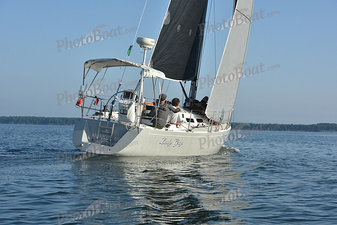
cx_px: 168
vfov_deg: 19.5
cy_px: 112
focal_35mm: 70
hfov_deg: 28.8
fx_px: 655
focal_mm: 70
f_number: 10
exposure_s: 1/800
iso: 320
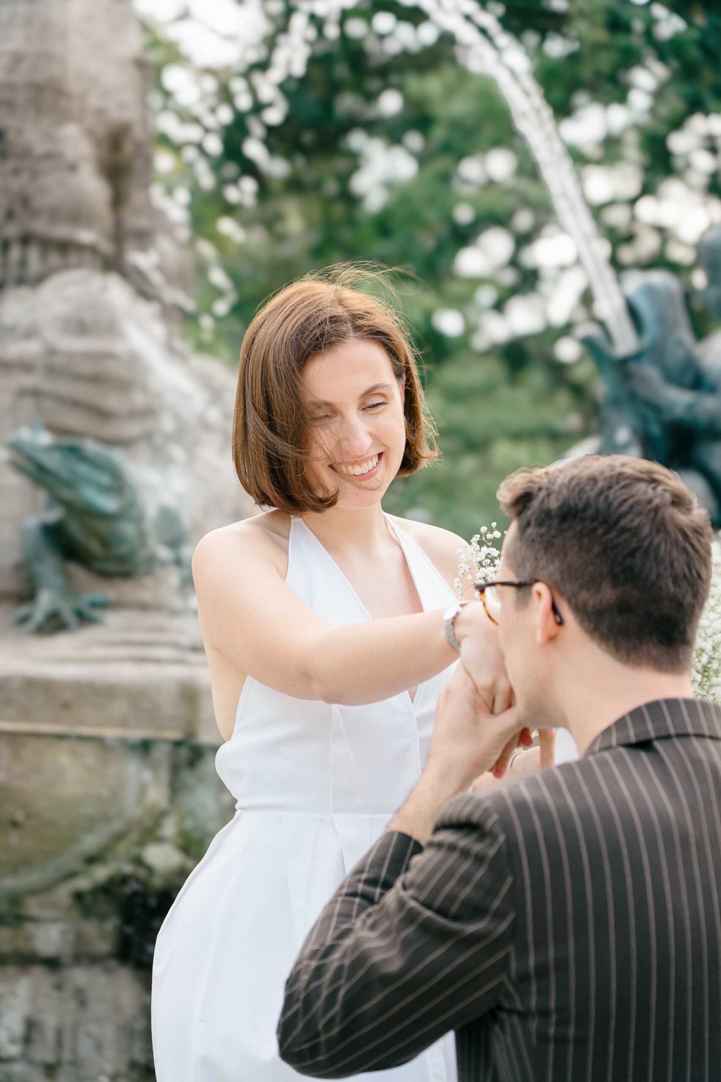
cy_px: 541
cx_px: 360
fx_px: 2613
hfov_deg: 15.7
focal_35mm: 87
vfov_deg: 23.4
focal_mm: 87
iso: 400
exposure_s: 1/640
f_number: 4
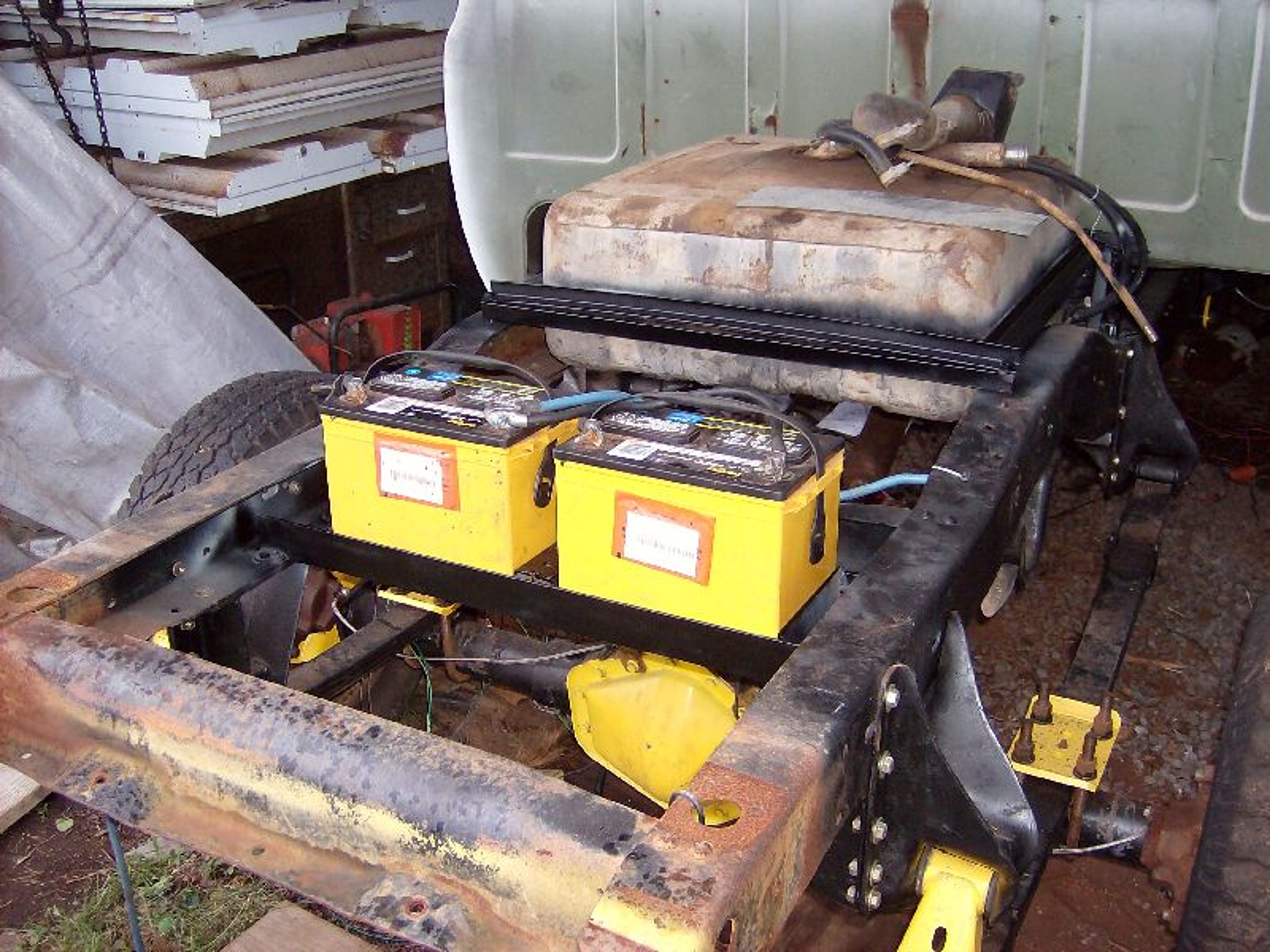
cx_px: 635
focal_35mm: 36
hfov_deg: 51.4
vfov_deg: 39.7
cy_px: 476
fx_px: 1321
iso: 200
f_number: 2.8
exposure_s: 1/60
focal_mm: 6
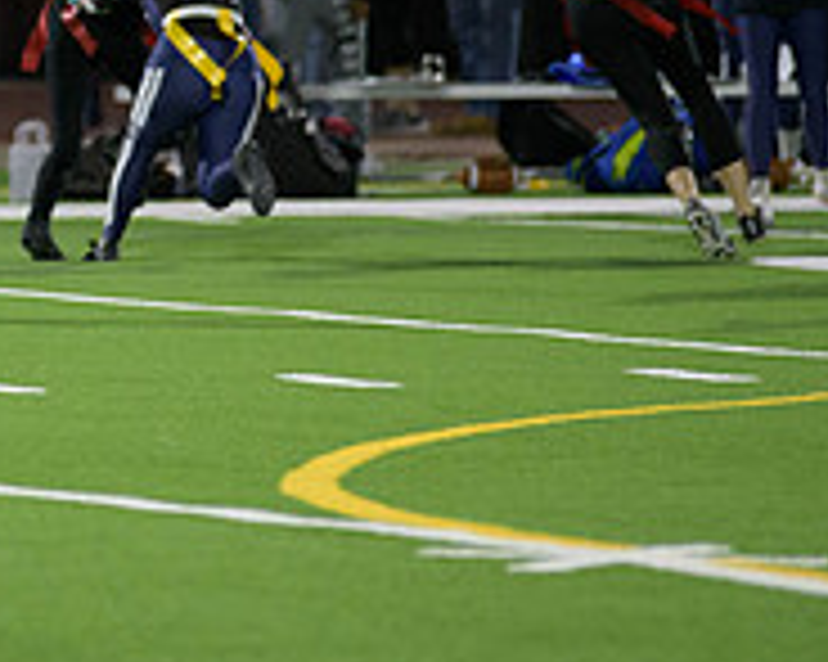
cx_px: -90
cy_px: -20
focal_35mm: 591
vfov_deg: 2.6
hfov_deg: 3.3
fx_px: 14475
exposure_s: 1/640
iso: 2800
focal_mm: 200
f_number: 2.8
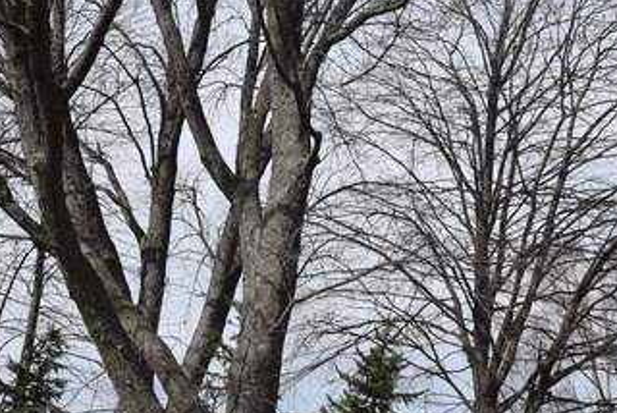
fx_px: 1389
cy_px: 373
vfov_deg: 16.7
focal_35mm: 81
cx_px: 546
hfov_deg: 24.4
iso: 200
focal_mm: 27
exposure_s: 1/500
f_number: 11
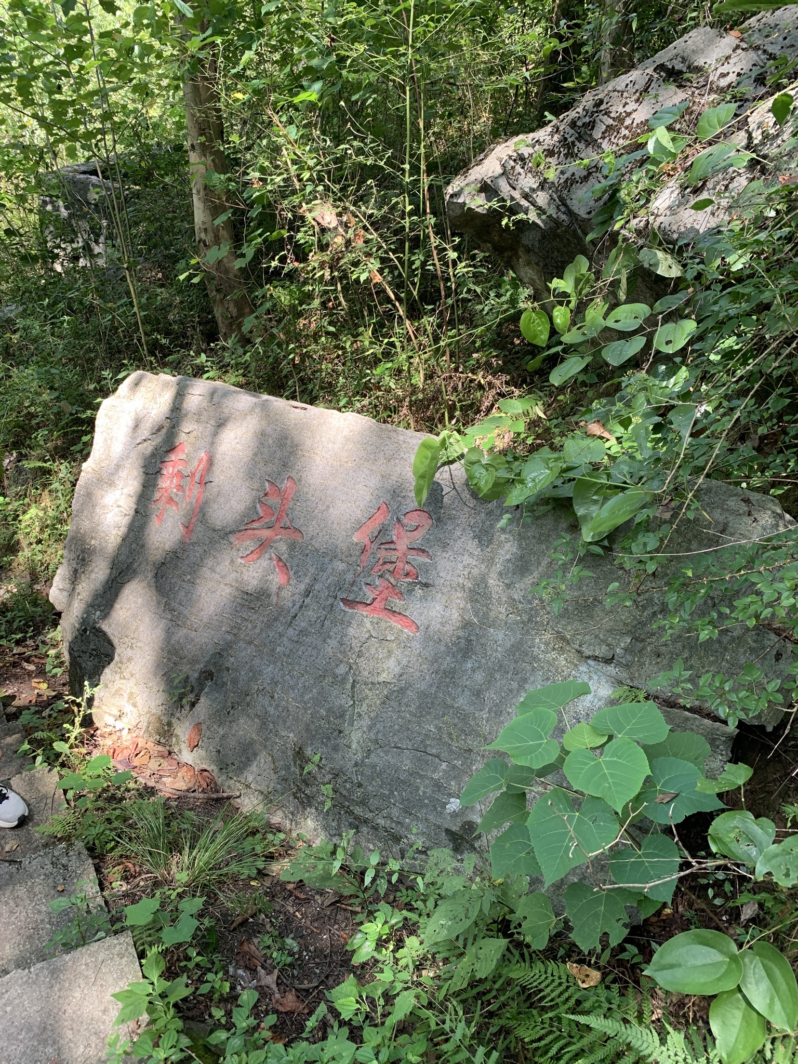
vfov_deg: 67.3
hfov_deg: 53.1
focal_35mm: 26
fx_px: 799
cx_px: 399
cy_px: 532
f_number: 1.8
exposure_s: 1/121
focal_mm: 4.25
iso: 50
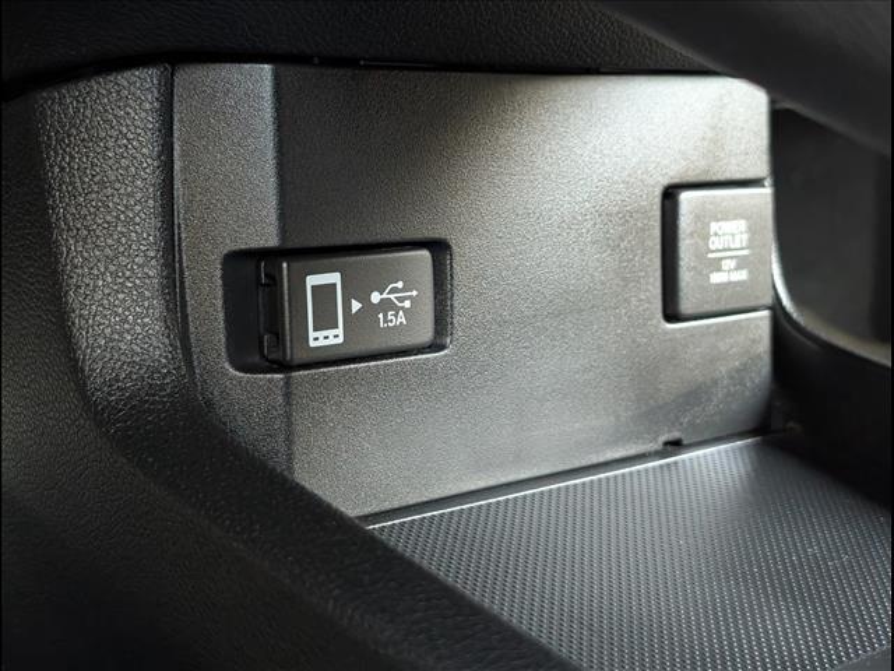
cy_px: 336
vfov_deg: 29.7
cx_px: 447
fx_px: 1265
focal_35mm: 49
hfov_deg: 38.9
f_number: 1.68
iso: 1009
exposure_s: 1/114
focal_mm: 6.9
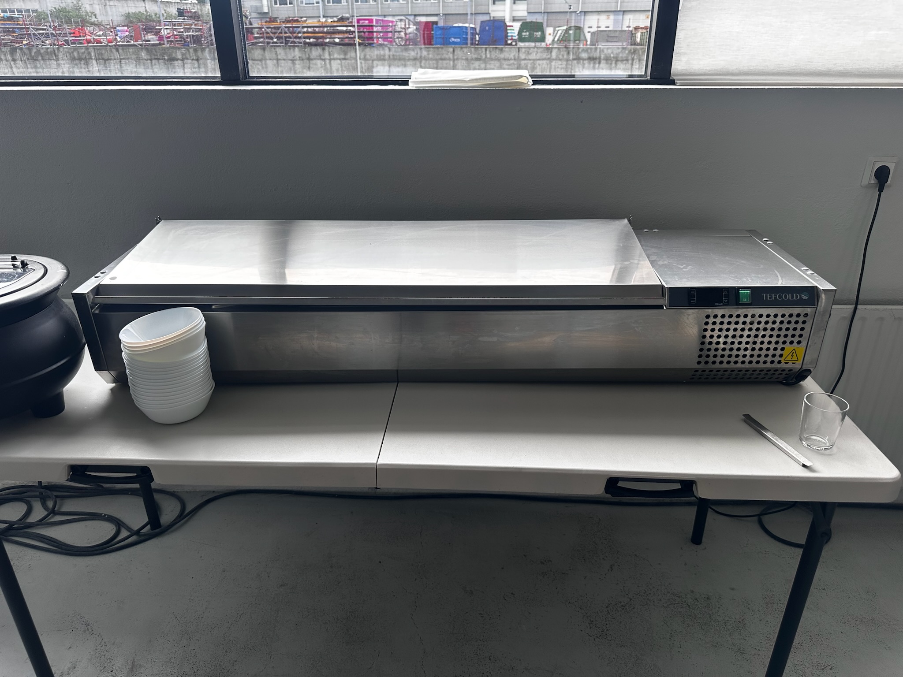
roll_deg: -0.1
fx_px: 626
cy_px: 338
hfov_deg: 71.6
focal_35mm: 24
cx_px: 452
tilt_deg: -23.0
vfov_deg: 56.8
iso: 80
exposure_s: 1/364
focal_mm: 6.86
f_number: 1.78
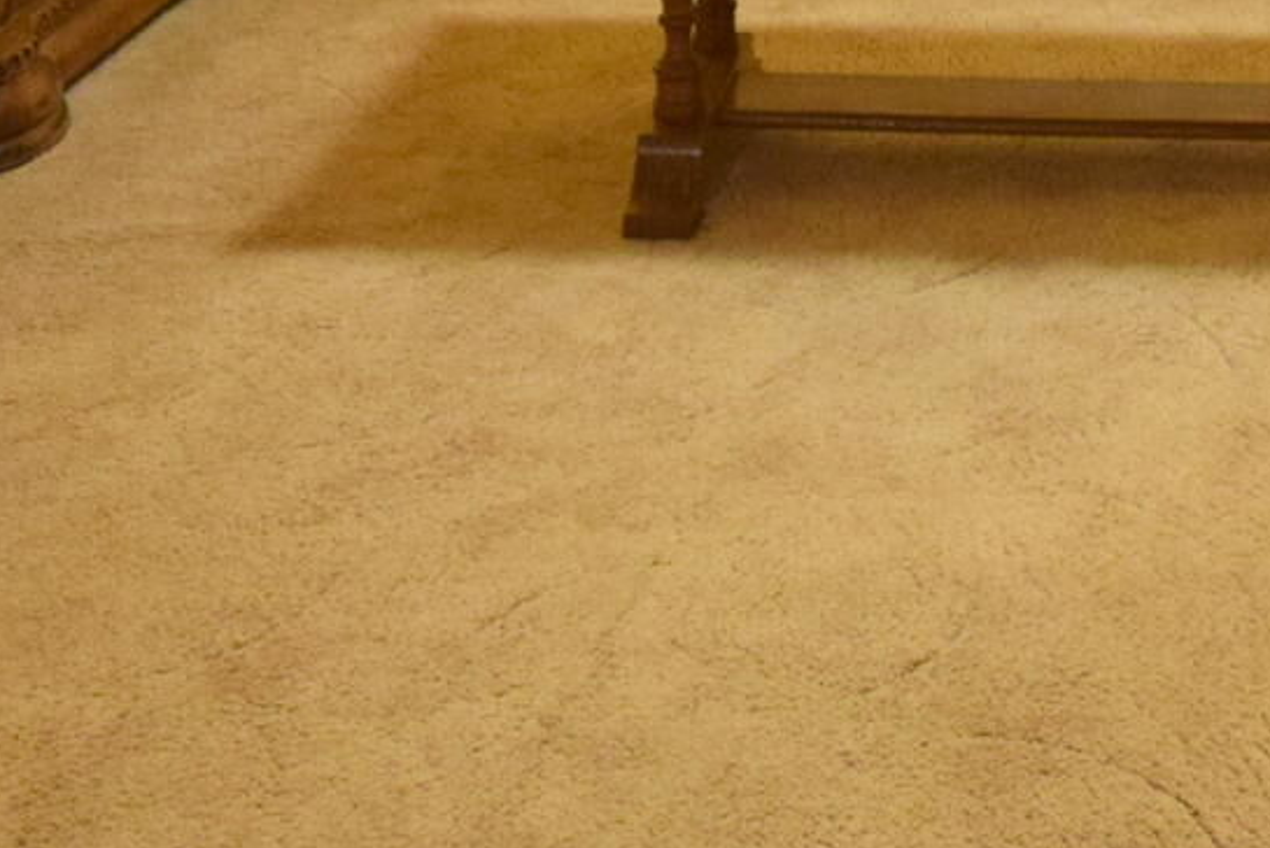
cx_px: 988
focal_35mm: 66
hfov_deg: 29.9
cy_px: -769
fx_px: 2329
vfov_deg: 16.5
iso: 1000
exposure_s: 1/60
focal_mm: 10
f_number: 3.5
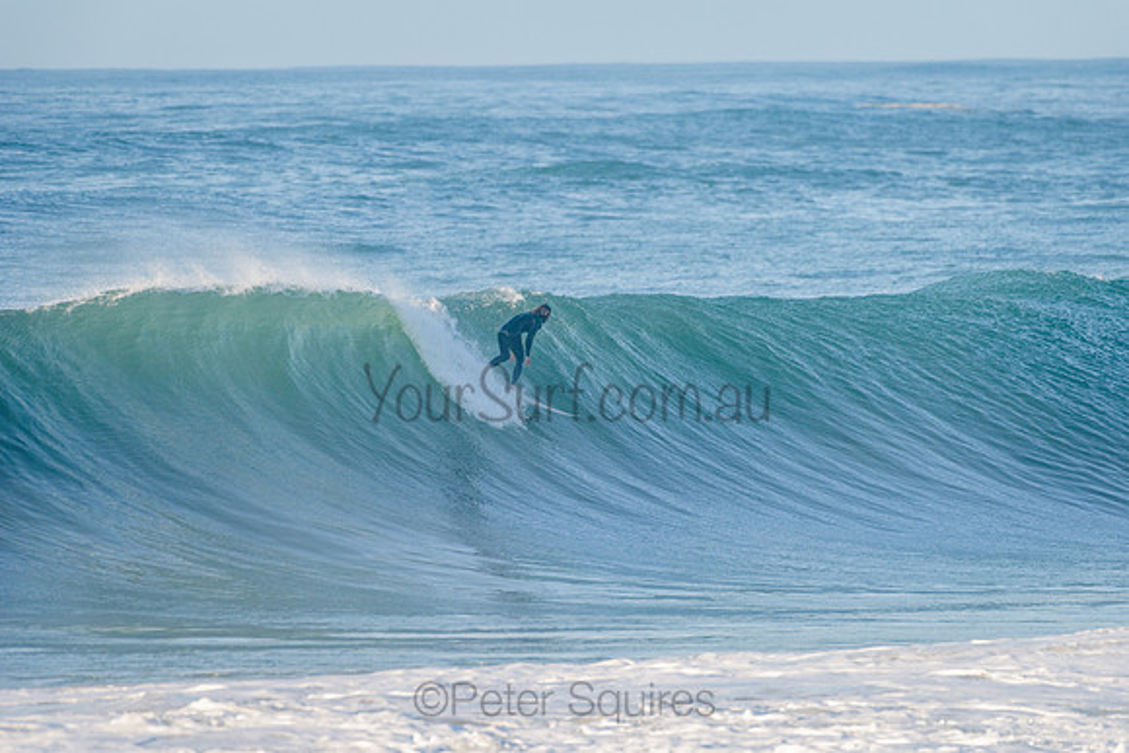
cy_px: 376
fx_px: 15683
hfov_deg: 4.1
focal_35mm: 500
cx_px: 564
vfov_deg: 2.8
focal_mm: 500
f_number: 5.6
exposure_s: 1/1600
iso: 250
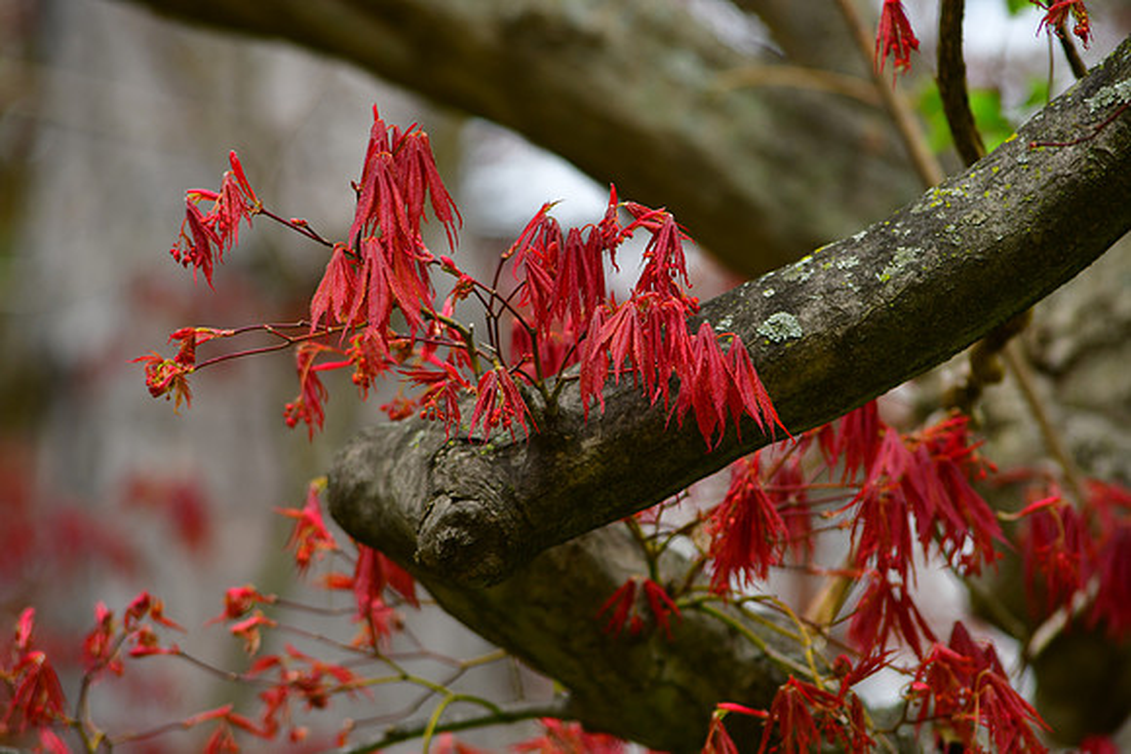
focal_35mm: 330
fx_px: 10369
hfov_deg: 6.2
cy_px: 377
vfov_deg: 4.2
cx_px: 566
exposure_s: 1/320
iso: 200
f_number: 6.3
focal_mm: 220
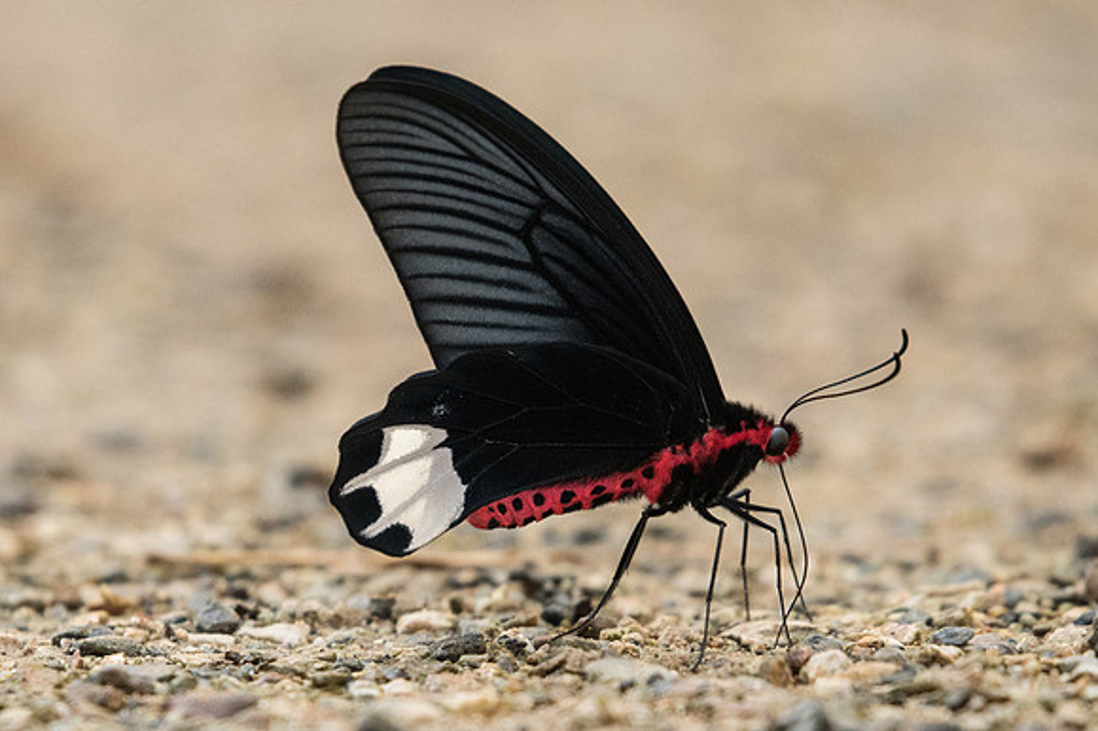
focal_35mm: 765
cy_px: 466
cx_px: 549
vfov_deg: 1.8
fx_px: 23320
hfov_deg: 2.7
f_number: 6.3
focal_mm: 400
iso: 640
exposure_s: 1/500
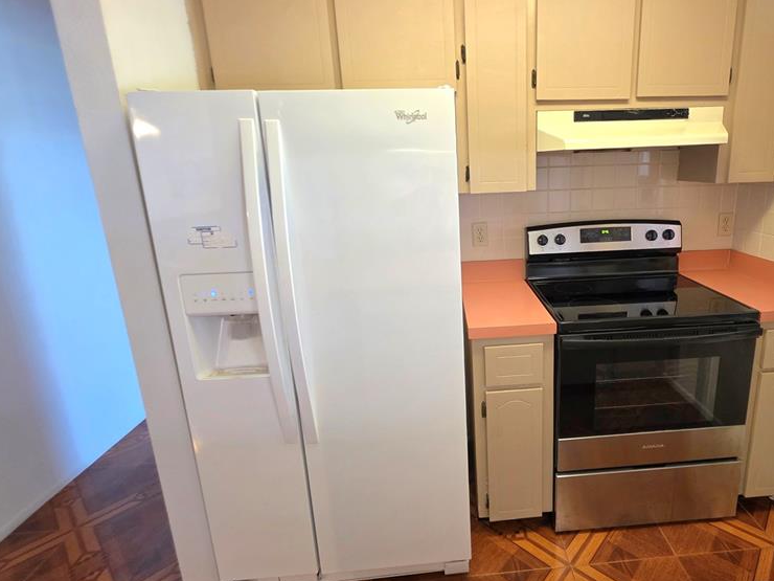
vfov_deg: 71.5
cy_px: 267
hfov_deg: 86.2
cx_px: 479
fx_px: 402
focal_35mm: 18
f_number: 1.9
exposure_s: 1/60.2
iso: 500
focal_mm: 2.2
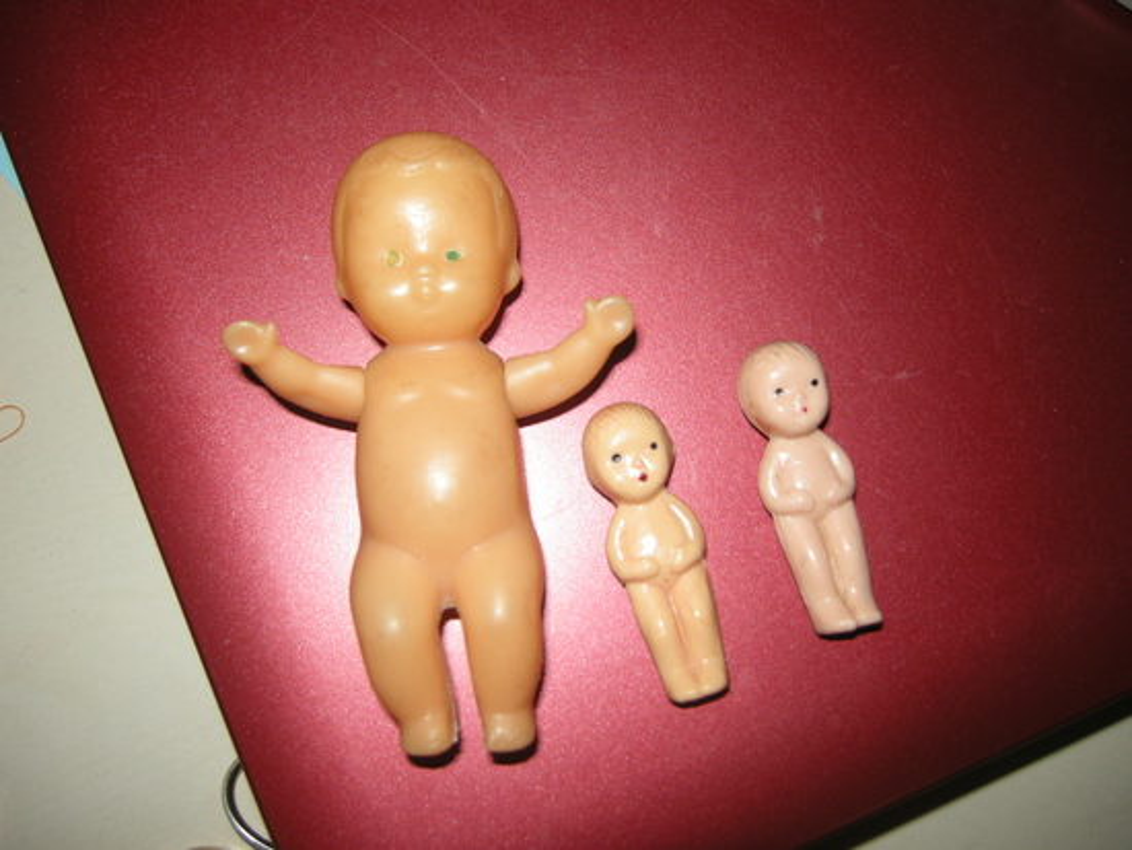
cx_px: 566
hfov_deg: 52.6
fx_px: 1145
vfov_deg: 40.7
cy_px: 425
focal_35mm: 35
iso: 64
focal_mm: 7.5
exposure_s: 1/60
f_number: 2.7
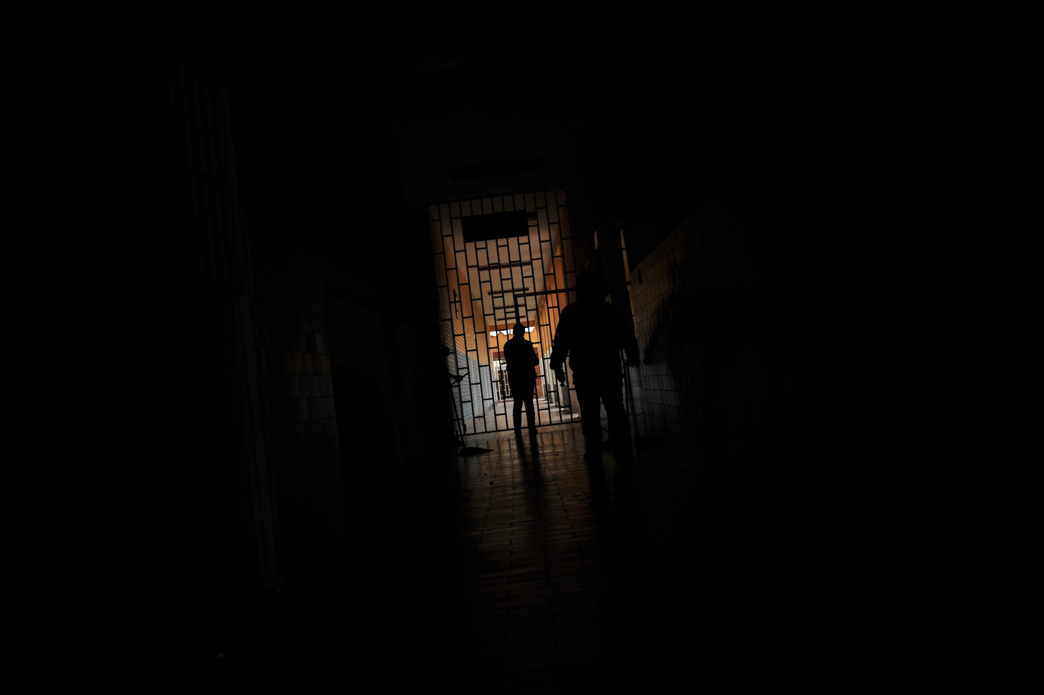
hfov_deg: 54.5
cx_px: 522
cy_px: 348
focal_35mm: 35
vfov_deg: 37.8
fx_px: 1014
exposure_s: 1/2000
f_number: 3.5
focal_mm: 35
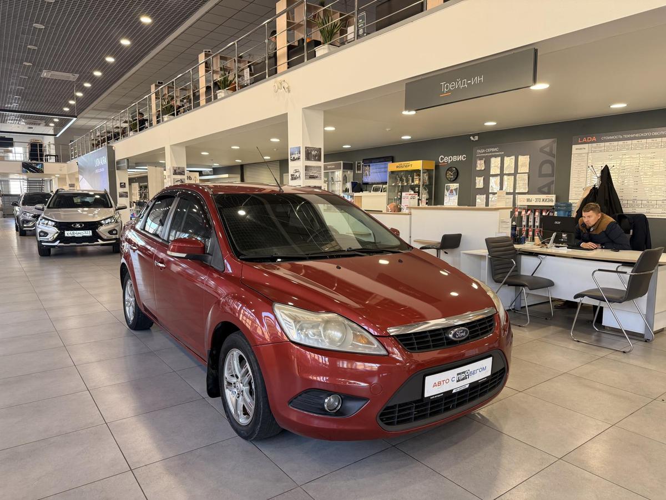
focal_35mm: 24
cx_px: 333
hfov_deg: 71.6
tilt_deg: -6.8
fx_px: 462
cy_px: 250
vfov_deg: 56.8
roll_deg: +0.0
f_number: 1.78
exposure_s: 1/121
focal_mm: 6.76
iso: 125
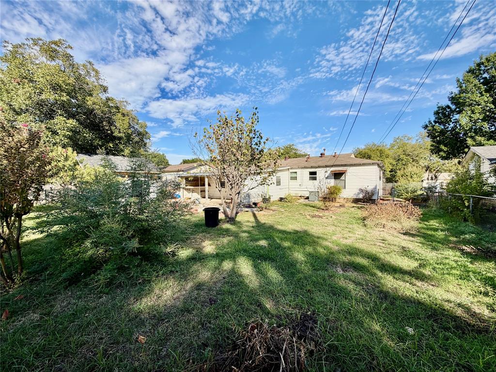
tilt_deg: -2.0
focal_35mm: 14
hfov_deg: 102.1
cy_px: 186
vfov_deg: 85.7
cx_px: 248
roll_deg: +0.6
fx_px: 201
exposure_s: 1/770
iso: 32
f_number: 2.2
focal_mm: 2.22
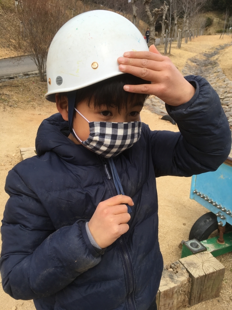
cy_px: 155
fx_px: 259
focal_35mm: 29
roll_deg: -0.9
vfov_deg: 61.7
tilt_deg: -18.6
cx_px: 116
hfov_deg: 48.2
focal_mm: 4.15
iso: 25
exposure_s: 1/927
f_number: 2.2
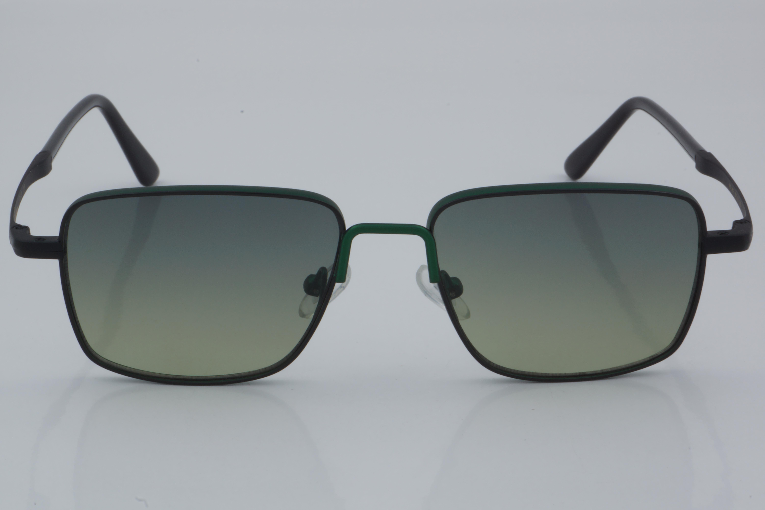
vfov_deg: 16.6
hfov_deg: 24.6
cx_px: 382
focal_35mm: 82
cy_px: 255
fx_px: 1753
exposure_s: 1/4
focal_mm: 55
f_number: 32
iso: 100
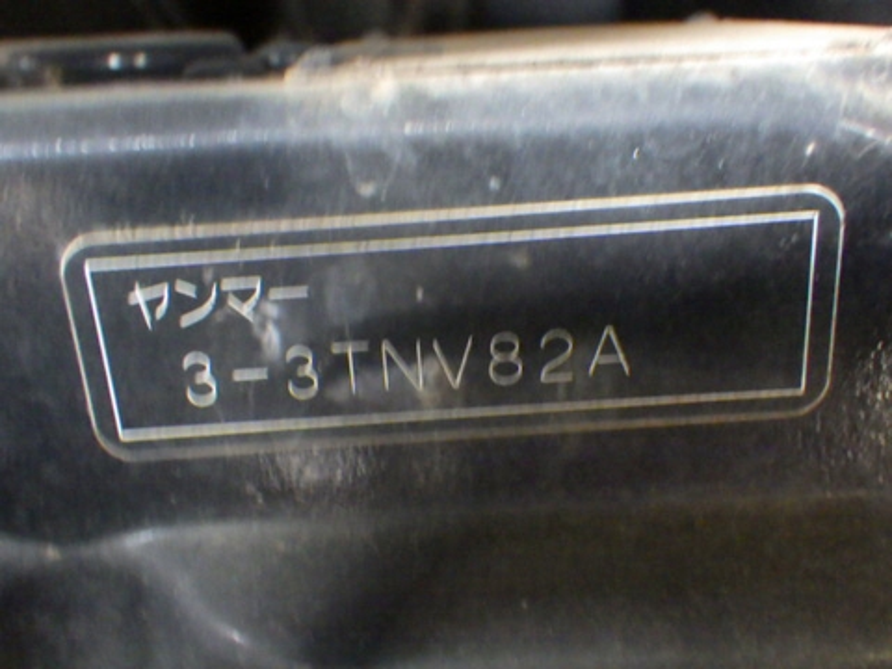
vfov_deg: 41.8
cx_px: 446
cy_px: 334
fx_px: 876
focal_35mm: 34
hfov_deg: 54.0
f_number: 3.8
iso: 1600
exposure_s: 1/13
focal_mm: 6.1
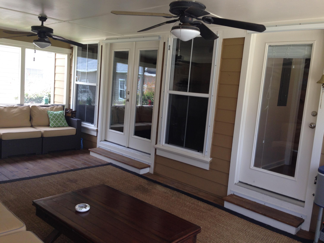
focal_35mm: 33
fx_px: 309
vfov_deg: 42.9
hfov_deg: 55.4
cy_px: 122
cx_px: 162
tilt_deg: -8.0
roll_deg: -4.0
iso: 64
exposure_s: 1/60
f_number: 2.4
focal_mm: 4.12
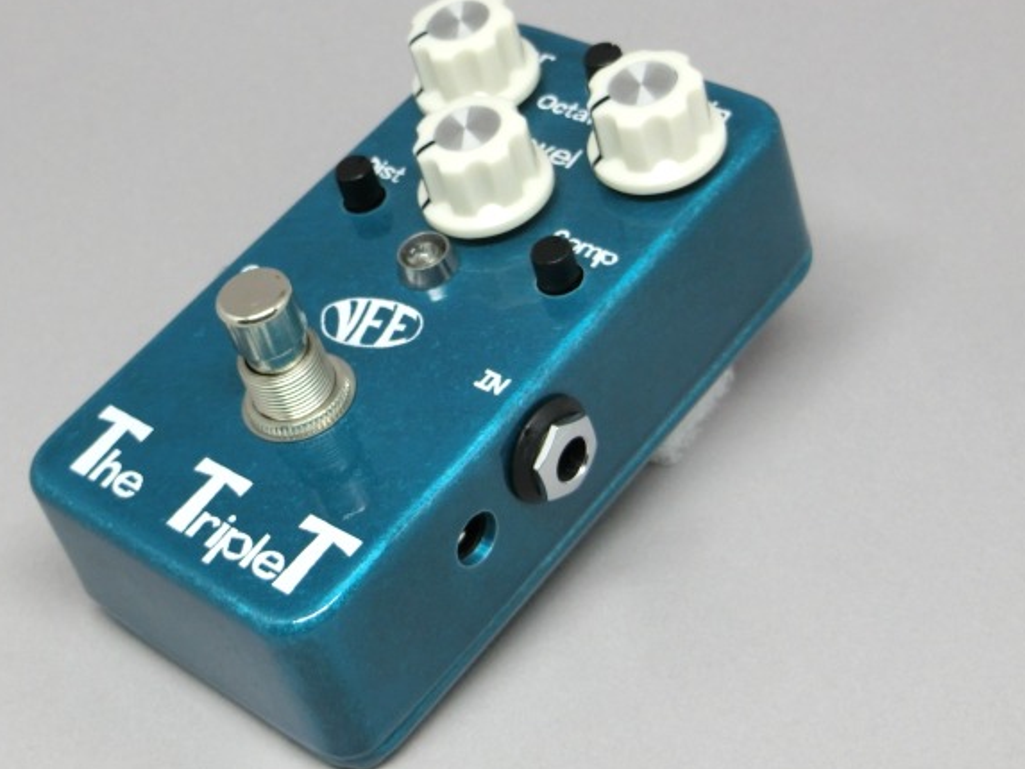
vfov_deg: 21.9
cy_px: 377
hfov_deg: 28.9
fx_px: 1984
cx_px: 465
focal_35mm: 67
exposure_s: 1/100
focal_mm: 10.7
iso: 400
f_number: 5
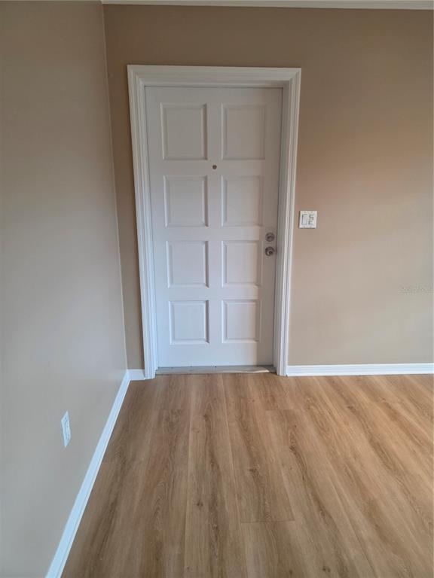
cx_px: 217
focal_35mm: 23
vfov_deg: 73.9
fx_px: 384
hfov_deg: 58.9
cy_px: 289
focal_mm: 5.4
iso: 250
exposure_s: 1/120
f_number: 1.8
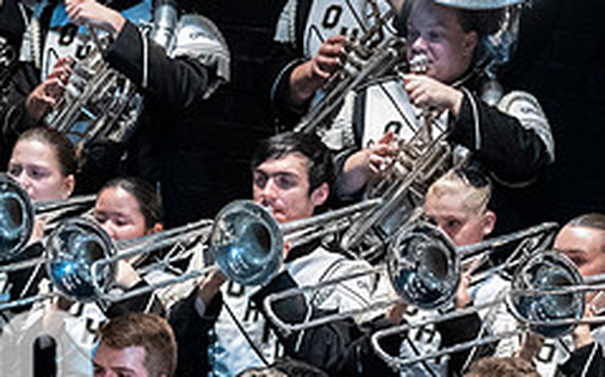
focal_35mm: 743
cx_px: -99
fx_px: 12242
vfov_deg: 1.8
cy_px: 428
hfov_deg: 2.8
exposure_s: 1/500
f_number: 4
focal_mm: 200
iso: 4000
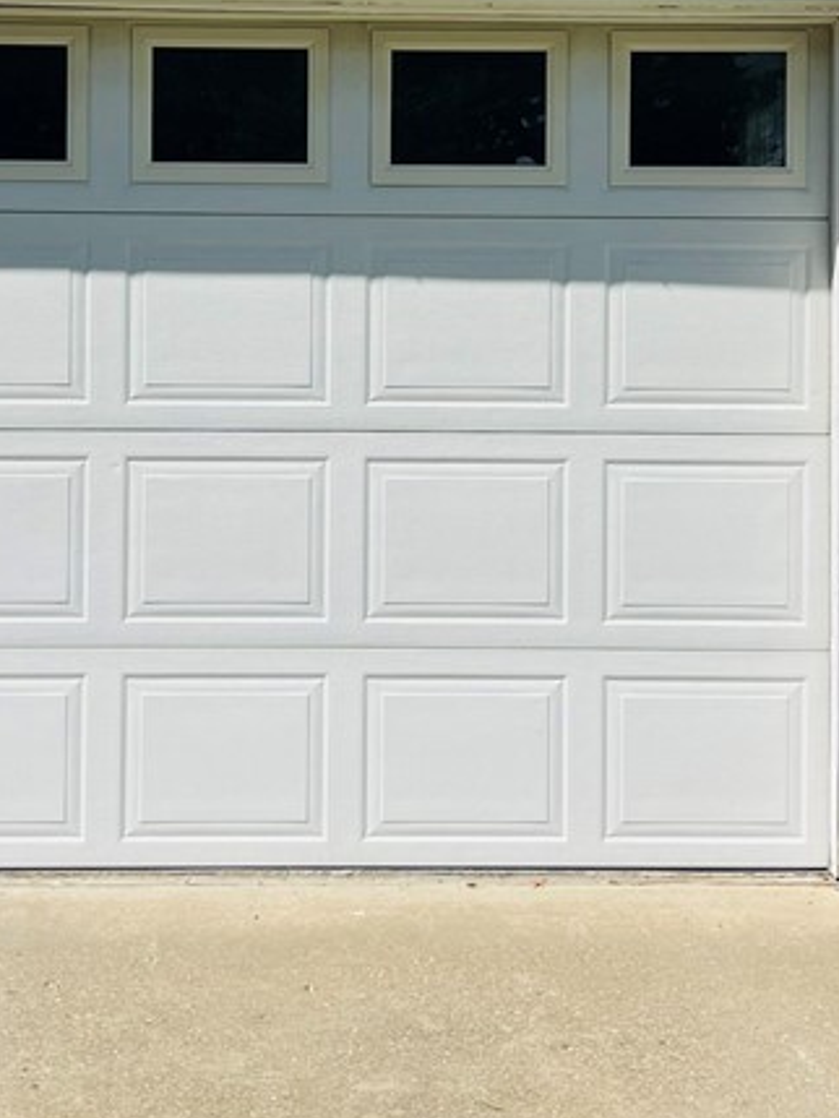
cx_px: 347
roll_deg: -0.2
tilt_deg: +0.1
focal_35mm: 62
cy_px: 321
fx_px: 2003
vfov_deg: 30.8
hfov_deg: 23.6
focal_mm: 5.1
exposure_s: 1/7353
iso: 50
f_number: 1.6
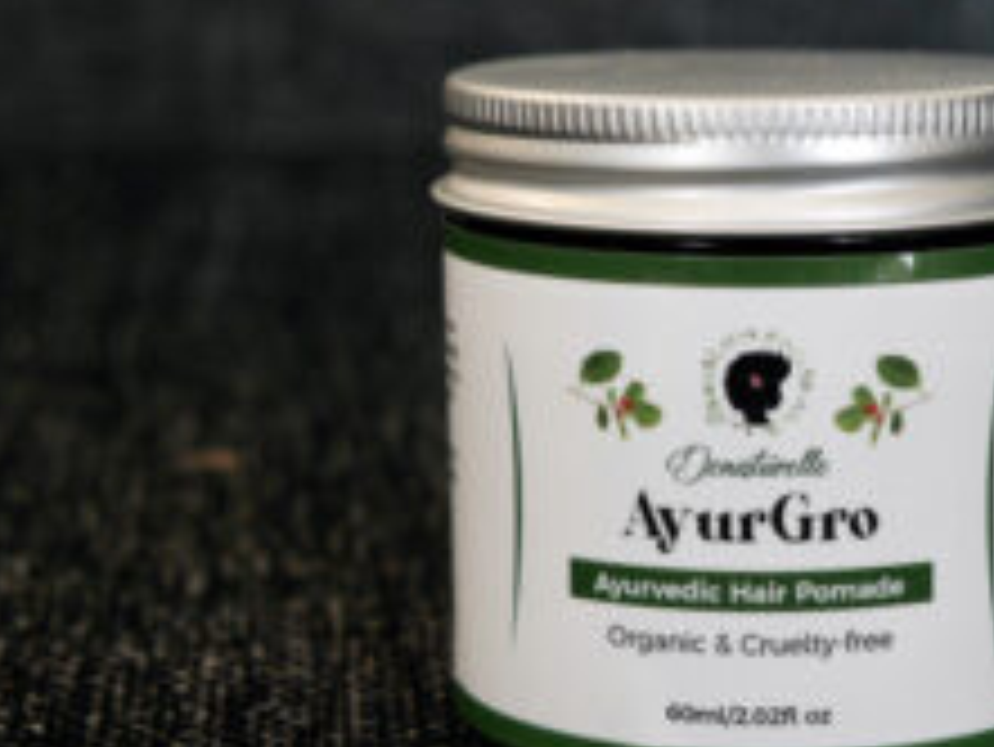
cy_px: 504
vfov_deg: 13.2
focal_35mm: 112
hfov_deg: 17.4
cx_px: 805
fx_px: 3218
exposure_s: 1/60
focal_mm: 31
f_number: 5.4
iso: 1000
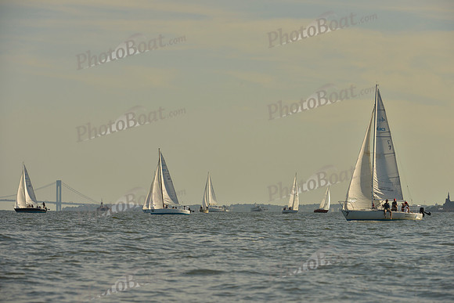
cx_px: 227
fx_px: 2523
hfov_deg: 10.3
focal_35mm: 200
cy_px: 152
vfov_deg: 6.9
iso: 200
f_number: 8
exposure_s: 1/1000
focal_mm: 200
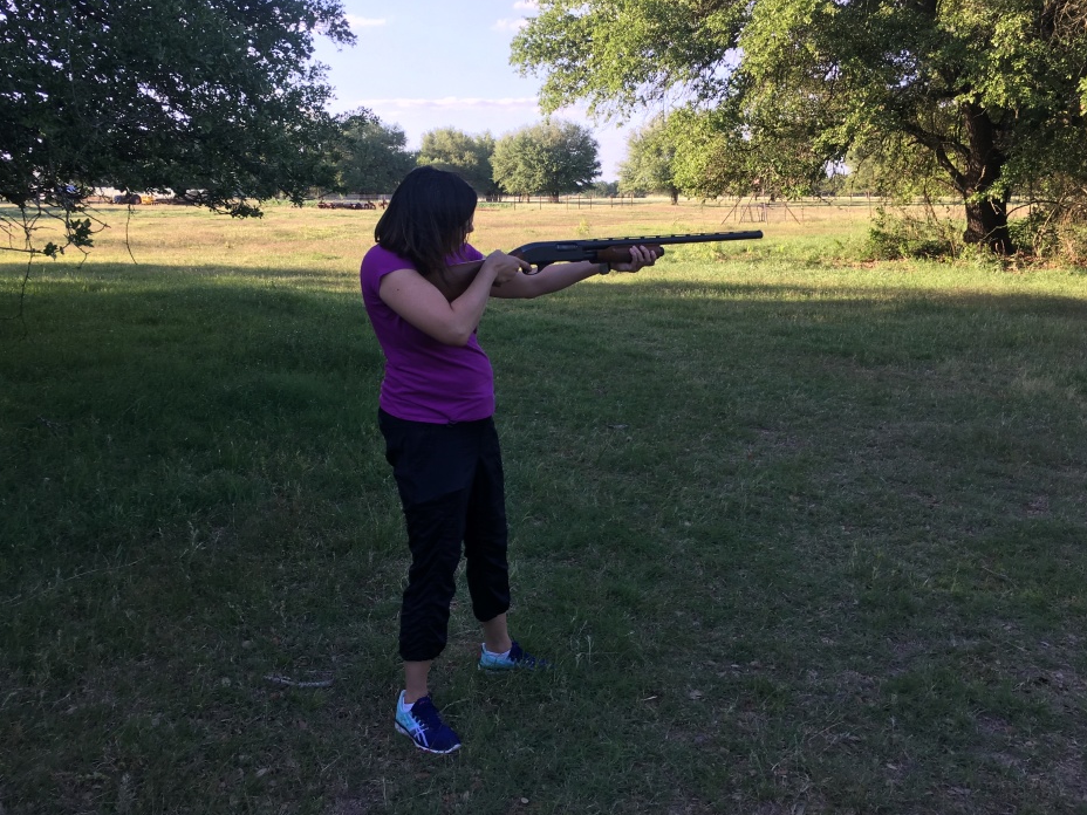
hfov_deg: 56.8
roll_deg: +1.5
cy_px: 409
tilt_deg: -11.0
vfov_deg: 44.2
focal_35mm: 32
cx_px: 505
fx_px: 1005
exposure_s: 1/229
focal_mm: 4.15
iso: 25
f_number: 2.2
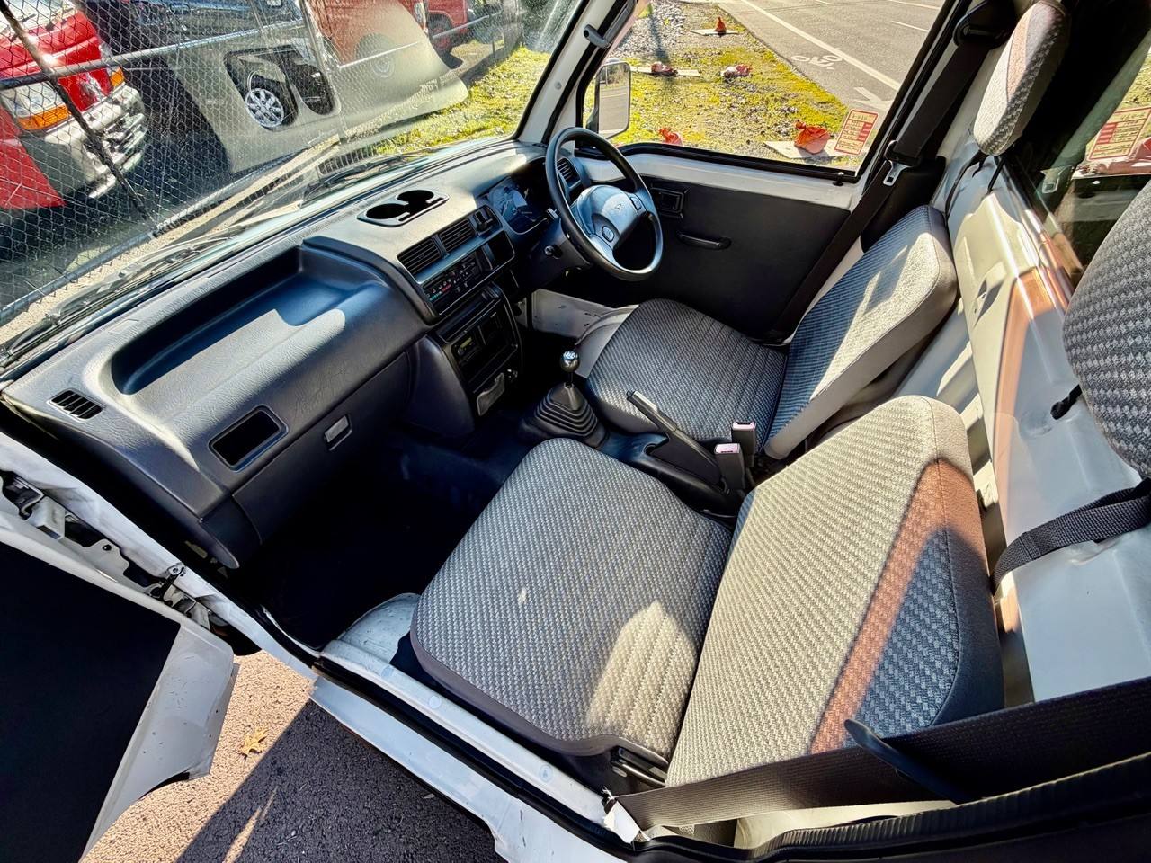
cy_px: 432
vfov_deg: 85.7
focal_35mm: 14
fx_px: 466
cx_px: 576
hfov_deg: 102.1
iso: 40
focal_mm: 2.22
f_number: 2.2
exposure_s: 1/198
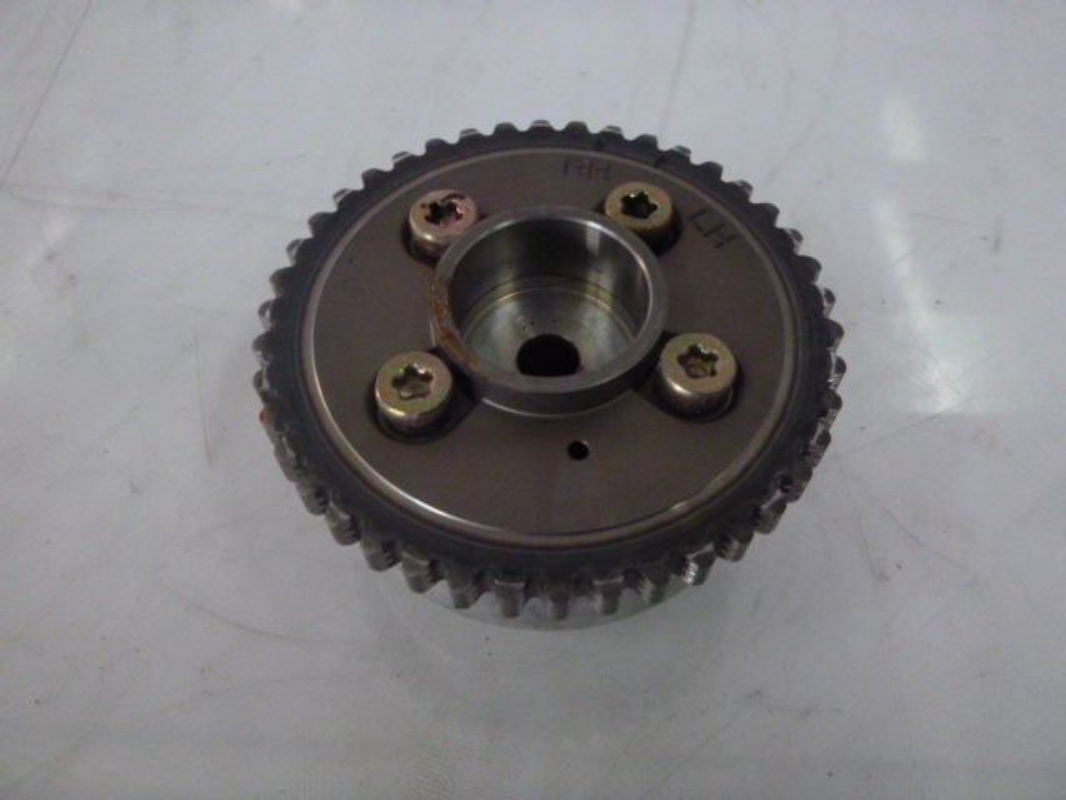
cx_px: 533
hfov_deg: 61.7
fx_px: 893
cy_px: 400
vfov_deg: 48.2
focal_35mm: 29
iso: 800
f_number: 4.1
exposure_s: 1/60
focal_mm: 5.2
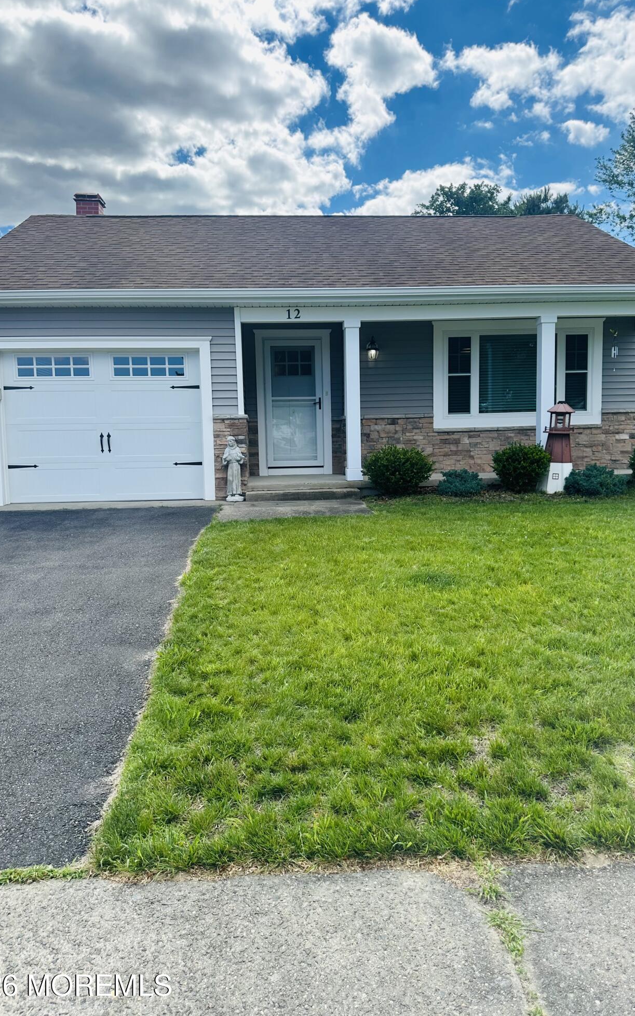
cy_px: 514
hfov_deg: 47.6
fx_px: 720
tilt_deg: -4.8
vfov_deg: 70.4
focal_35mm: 26
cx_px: 319
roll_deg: +0.0
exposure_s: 1/2525
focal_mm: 6.86
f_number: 1.78
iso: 80
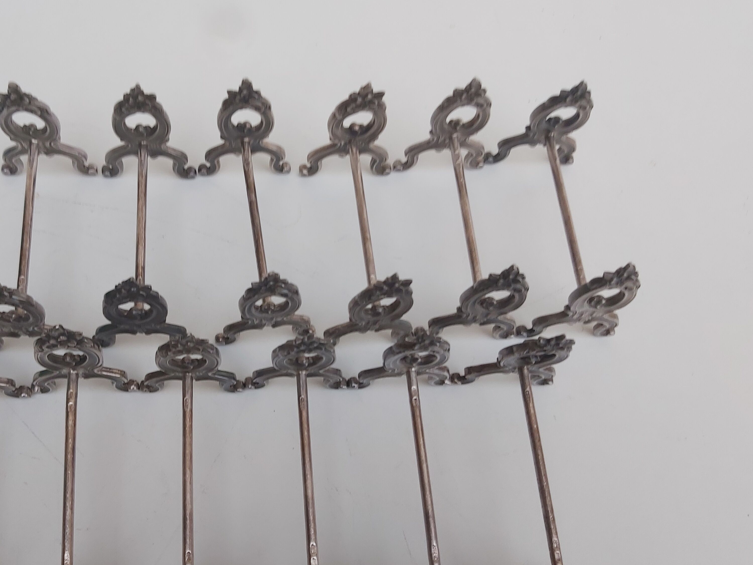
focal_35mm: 35
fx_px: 761
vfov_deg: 40.7
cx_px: 273
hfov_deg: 52.0
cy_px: 297
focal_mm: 3.92
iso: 64
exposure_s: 1/50
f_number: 1.7
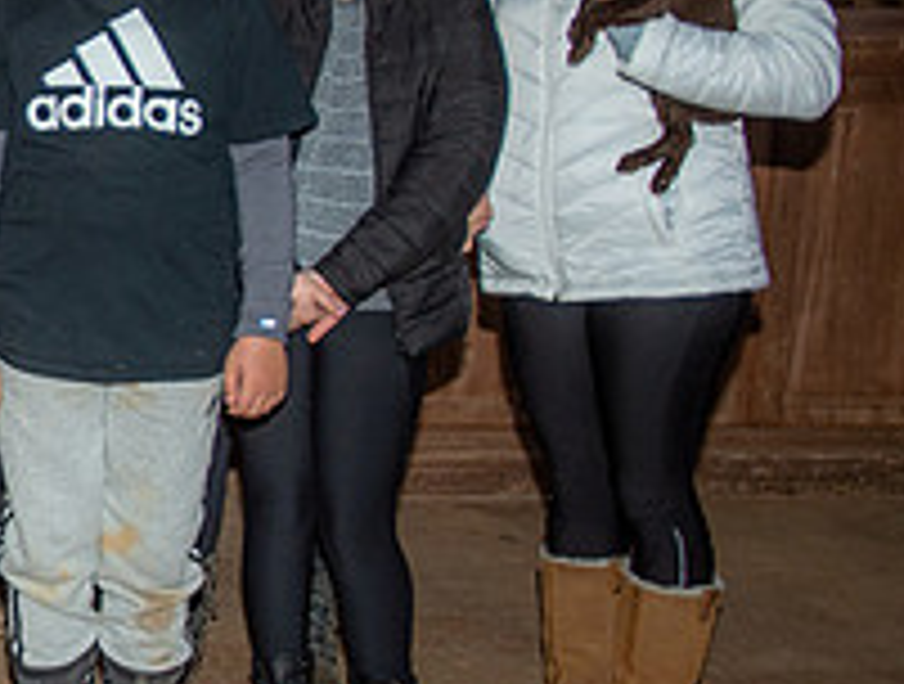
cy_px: 219
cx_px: -465
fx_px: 2253
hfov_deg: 19.6
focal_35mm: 86
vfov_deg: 17.2
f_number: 2.8
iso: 500
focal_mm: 25
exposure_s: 1/250
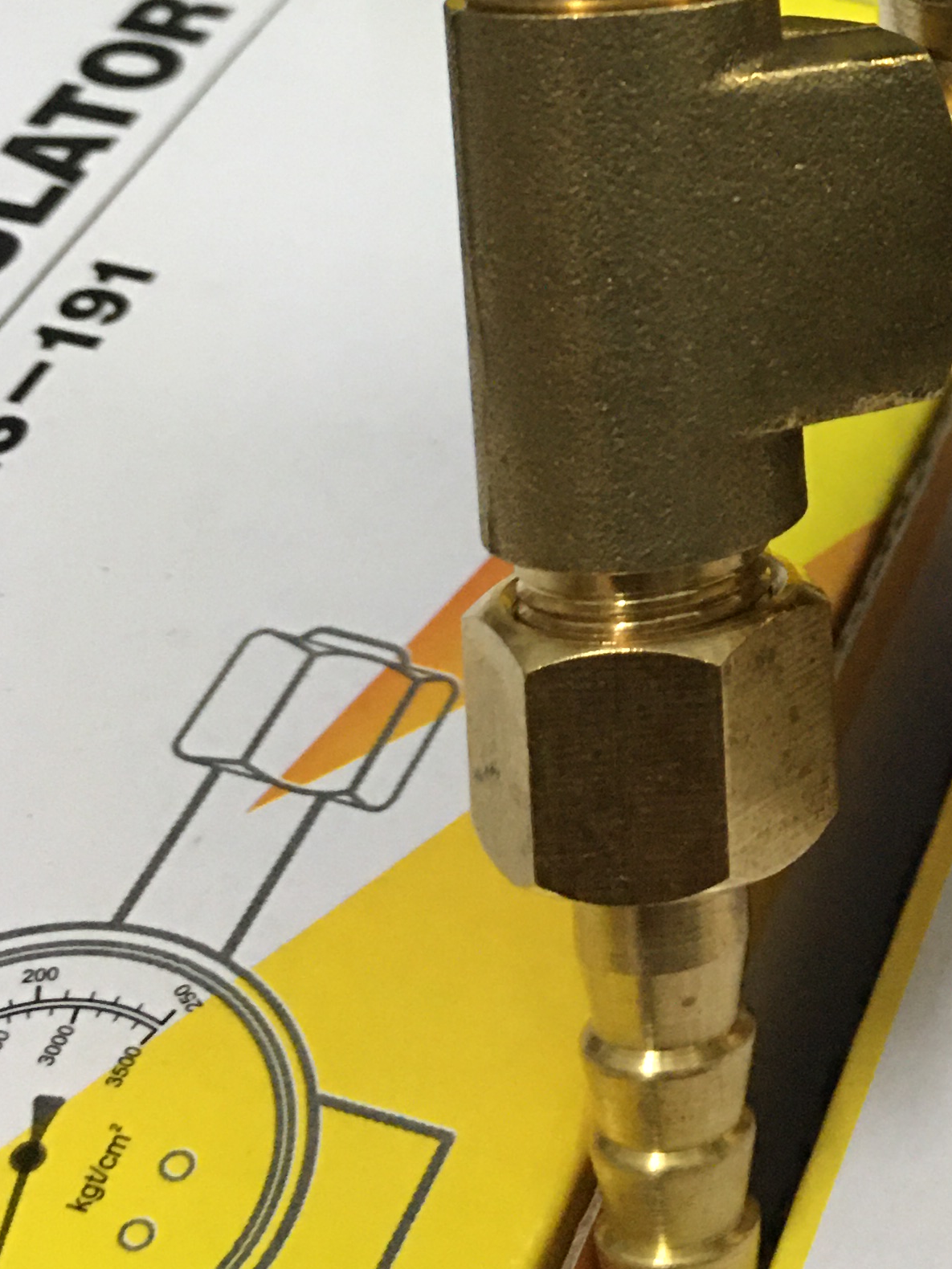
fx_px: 2714
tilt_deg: -35.5
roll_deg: -3.5
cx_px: 1109
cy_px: 19
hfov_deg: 18.9
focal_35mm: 74
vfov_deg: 25.1
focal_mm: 4.15
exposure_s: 1/17
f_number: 2.2
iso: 125
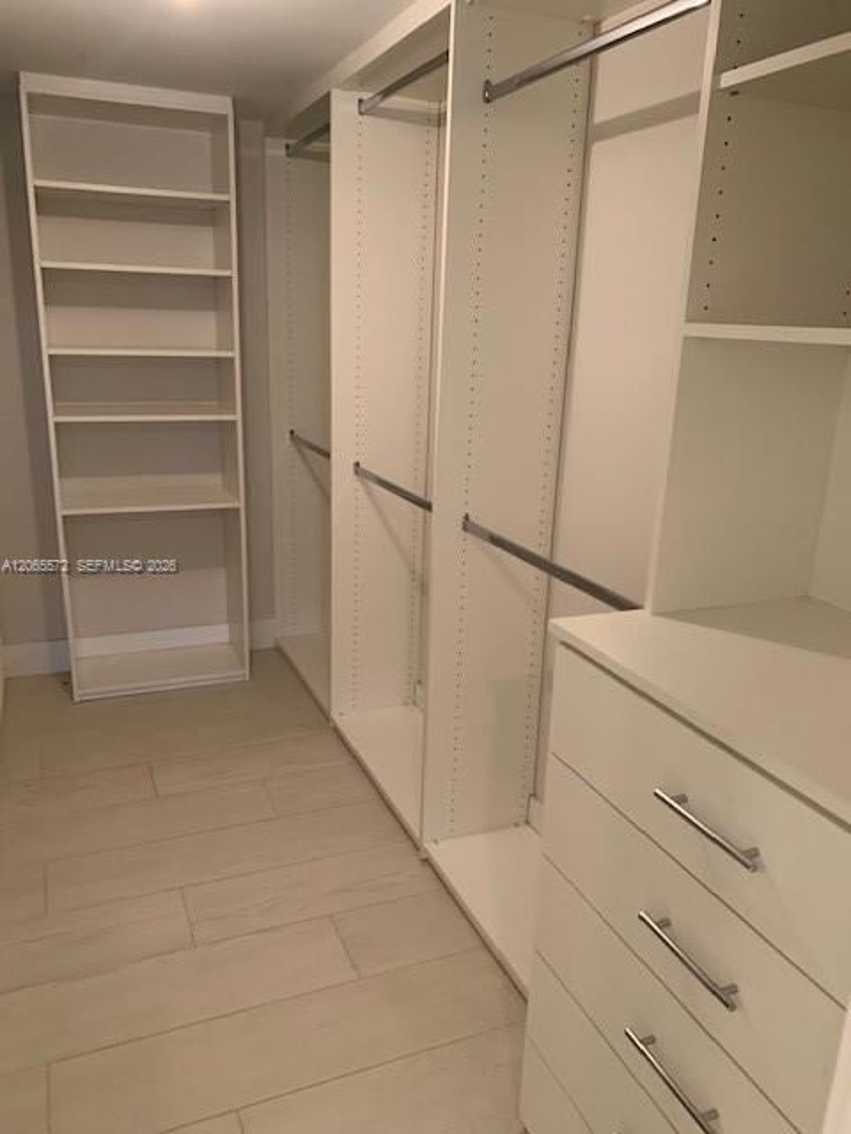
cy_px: 567
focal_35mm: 26
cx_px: 426
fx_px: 852
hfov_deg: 53.1
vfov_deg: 67.3
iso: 250
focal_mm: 4.25
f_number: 1.8
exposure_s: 1/60
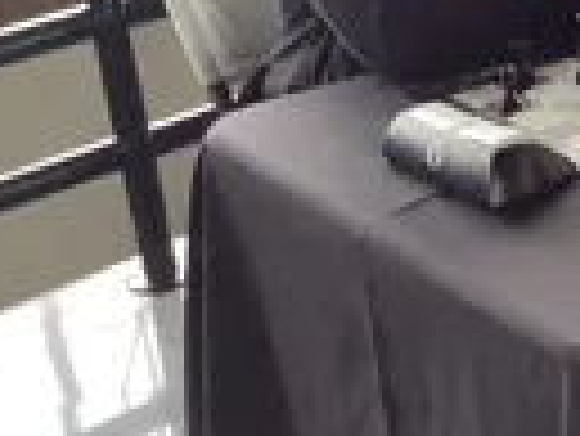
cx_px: 832
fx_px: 1543
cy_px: -58
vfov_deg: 15.6
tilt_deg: -18.4
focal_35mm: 92
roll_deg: +2.1
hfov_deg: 19.1
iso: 80
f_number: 2.4
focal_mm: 3.3
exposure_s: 1/60
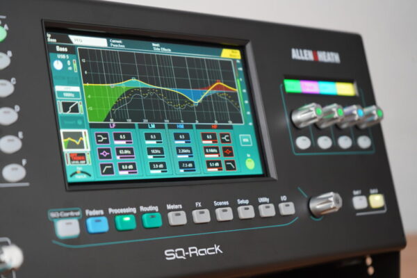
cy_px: 139
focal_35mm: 70
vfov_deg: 19.5
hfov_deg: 28.8
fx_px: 811
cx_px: 208
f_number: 5.6
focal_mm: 70
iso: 800
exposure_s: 1/80
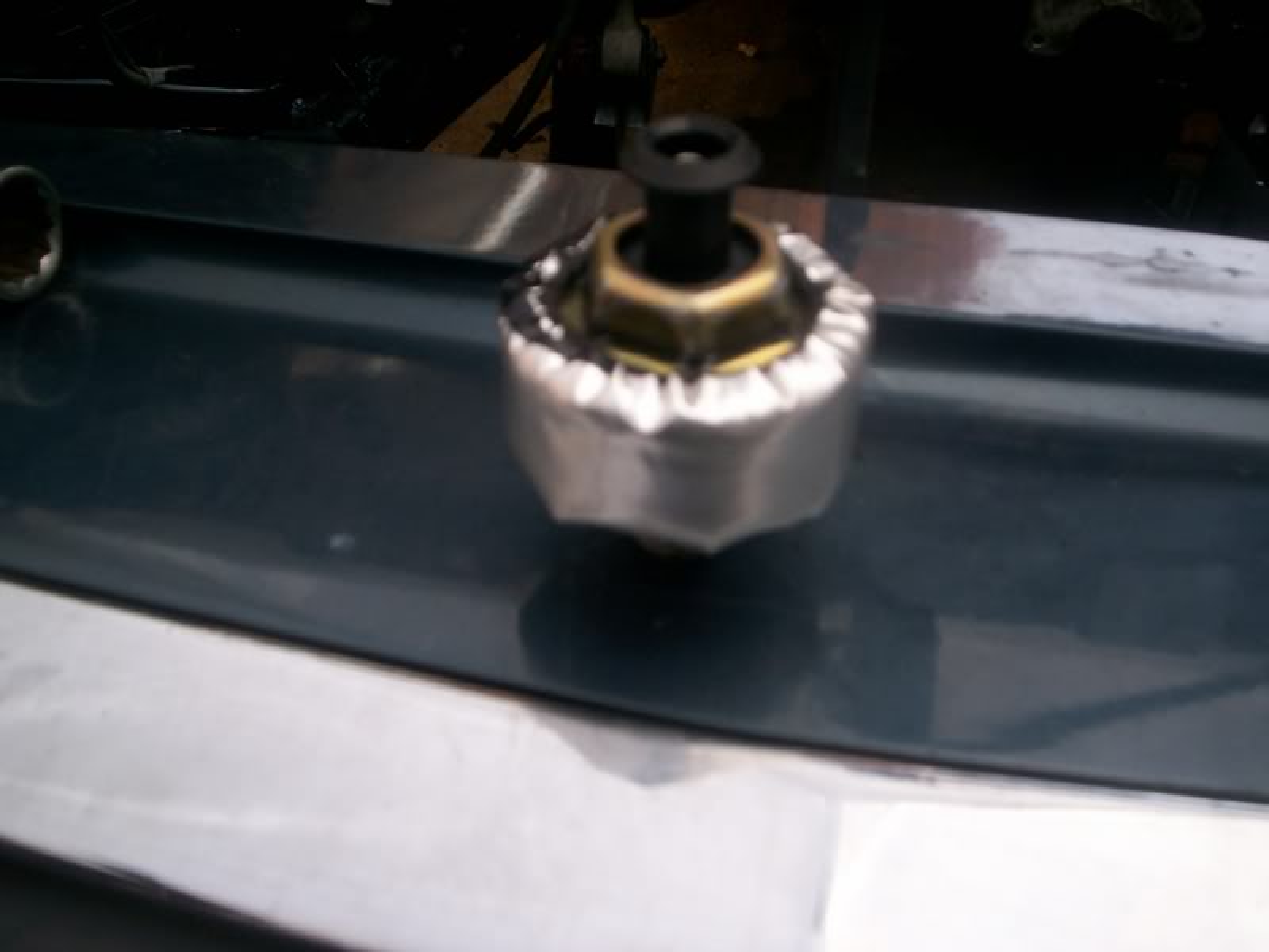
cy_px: 476
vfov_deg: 39.7
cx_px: 634
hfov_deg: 51.4
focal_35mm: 36
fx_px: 1320
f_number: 4.5
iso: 100
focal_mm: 5.9
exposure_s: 1/89.1
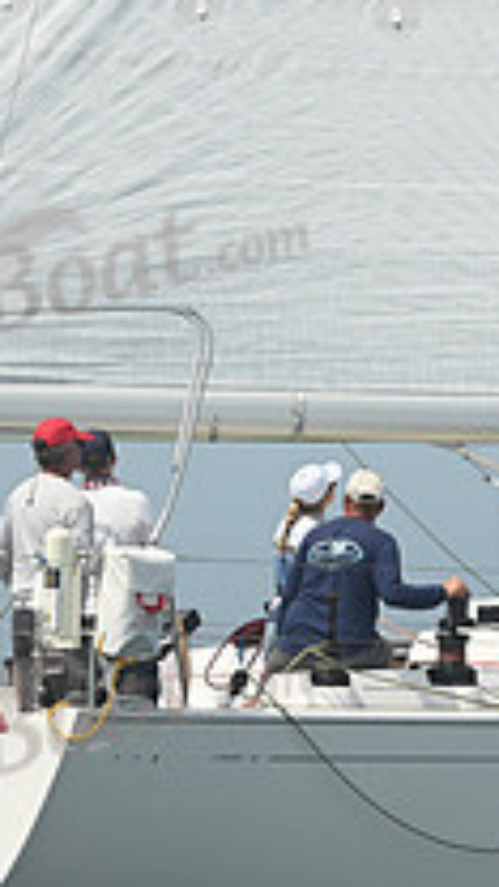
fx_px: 4822
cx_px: 533
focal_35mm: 205
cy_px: 458
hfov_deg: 5.9
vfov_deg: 10.5
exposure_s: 1/1250
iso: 320
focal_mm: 70
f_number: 8
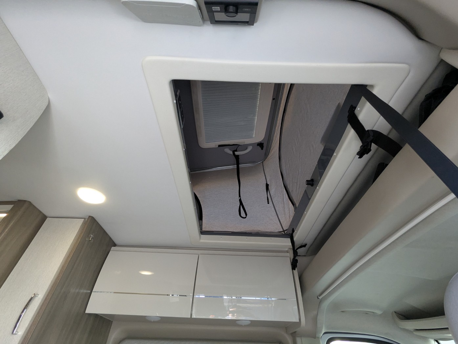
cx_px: 229
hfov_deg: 94.4
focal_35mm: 16
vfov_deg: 78.2
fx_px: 212
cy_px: 172
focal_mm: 2.35
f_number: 2.2
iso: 308
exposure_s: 1/376
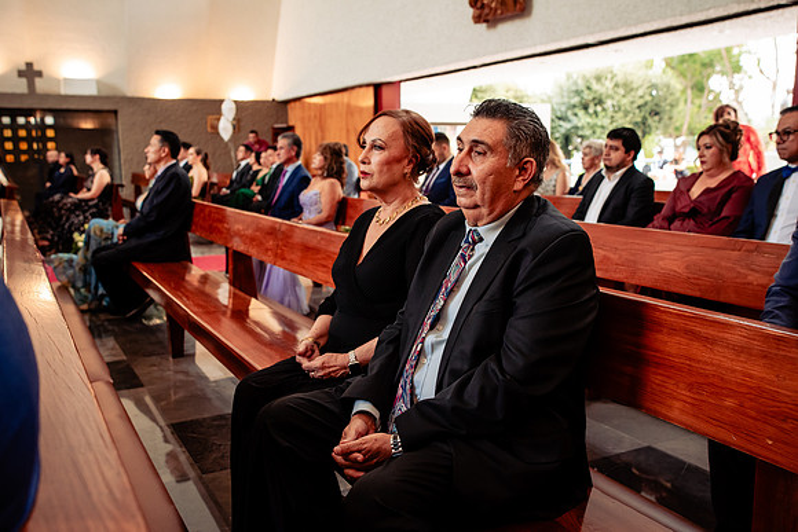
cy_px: 266
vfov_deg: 37.9
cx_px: 399
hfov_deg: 54.4
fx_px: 776
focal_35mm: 35
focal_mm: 35
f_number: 4.5
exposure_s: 1/125
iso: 1600
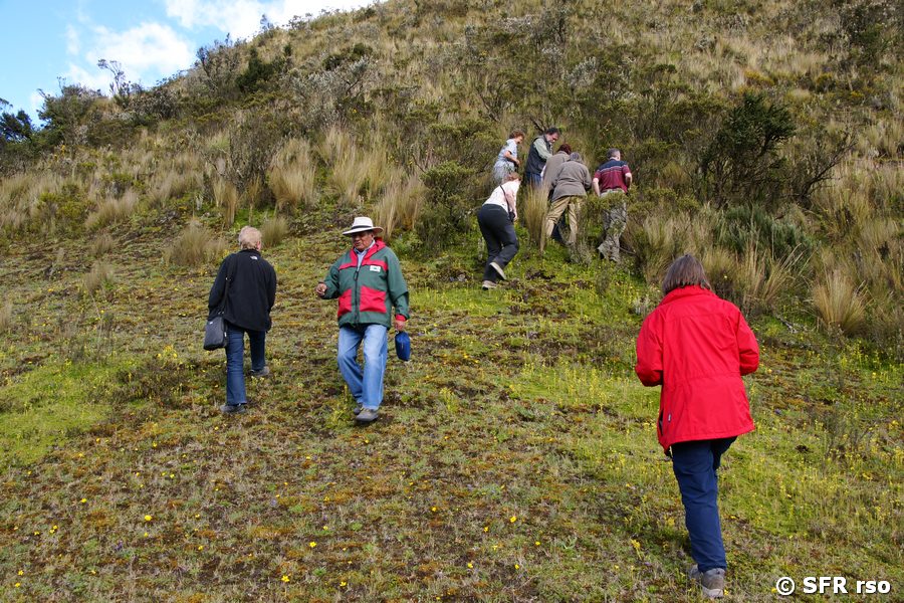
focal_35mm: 33
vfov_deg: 40.0
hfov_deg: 57.2
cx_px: 452
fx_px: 829
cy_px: 302
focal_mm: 22
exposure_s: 1/60
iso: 100
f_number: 7.1
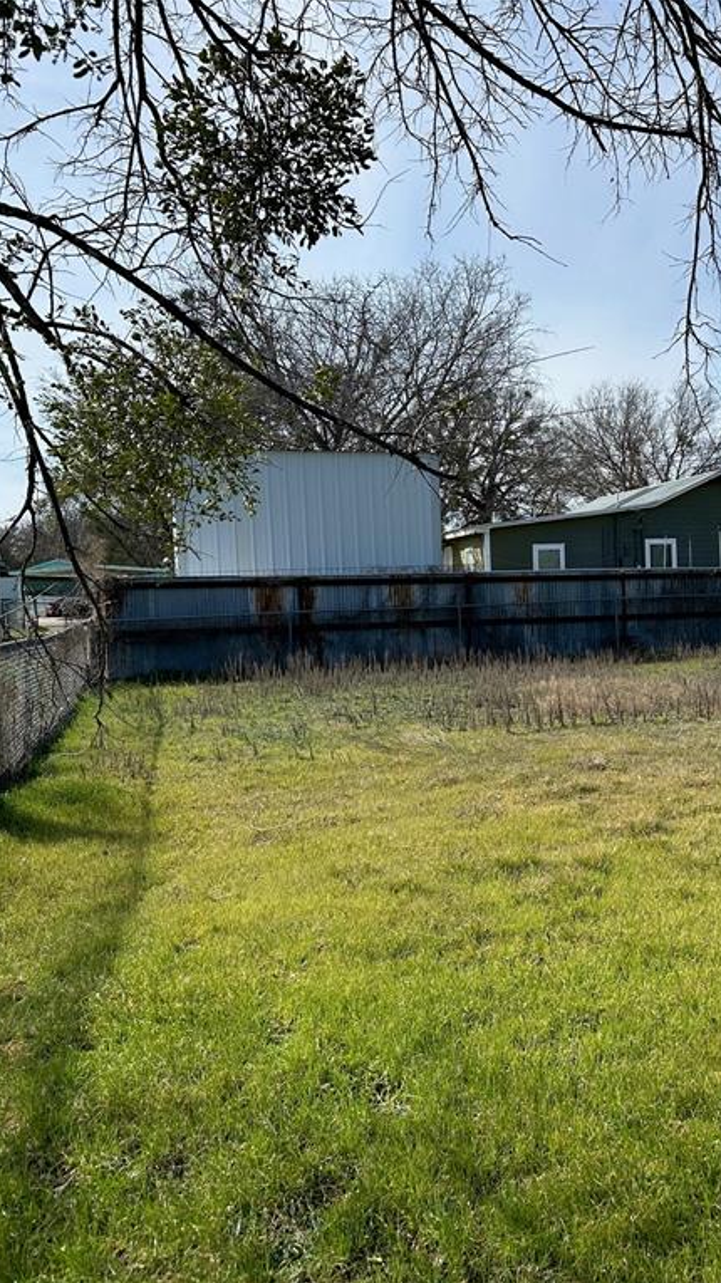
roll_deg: +2.0
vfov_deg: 56.6
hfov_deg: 32.3
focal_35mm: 35
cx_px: 629
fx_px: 1190
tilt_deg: -2.9
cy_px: 642
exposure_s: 1/4545
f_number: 1.78
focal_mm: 6.86
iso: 80
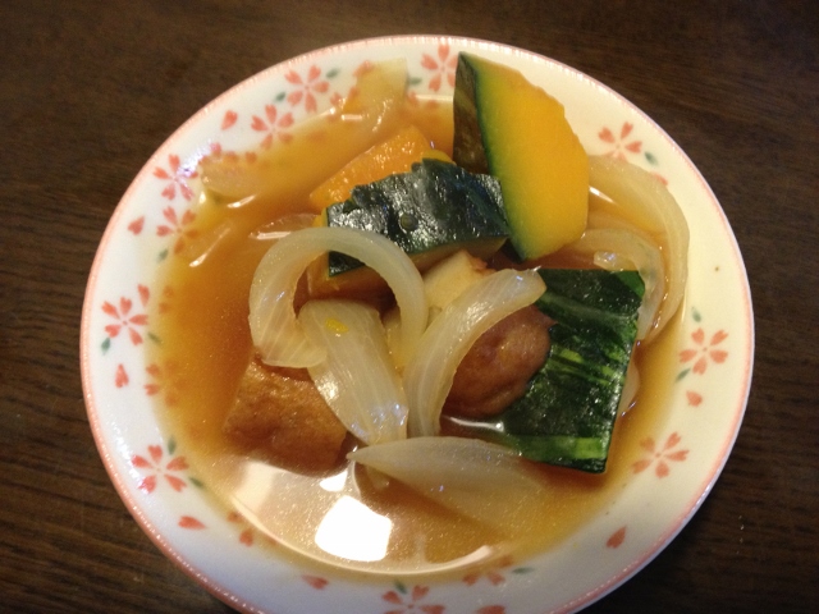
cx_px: 410
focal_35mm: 35
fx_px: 828
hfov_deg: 52.6
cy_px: 307
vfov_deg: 40.7
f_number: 2.4
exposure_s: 1/20
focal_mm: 4.28
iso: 250
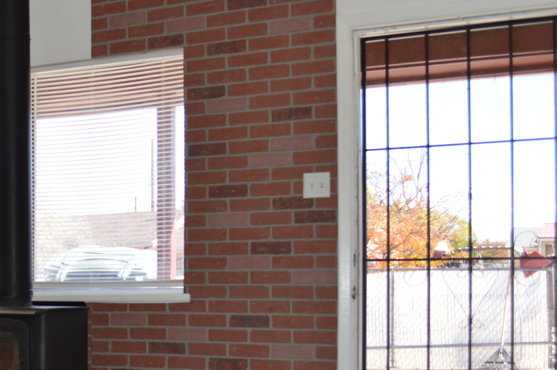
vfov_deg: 21.6
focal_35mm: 62
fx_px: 958
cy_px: 300
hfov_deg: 29.8
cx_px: -21
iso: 140
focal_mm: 18
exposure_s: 1/125
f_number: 4
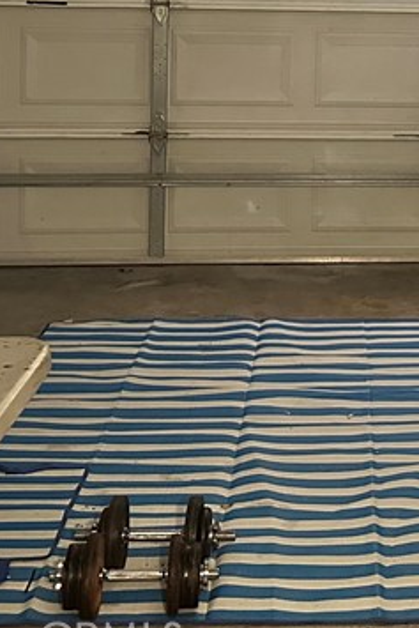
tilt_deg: -4.1
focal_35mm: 72
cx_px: 421
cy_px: -16
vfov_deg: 26.4
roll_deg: -1.3
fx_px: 1256
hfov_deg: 18.4
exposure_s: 1/40
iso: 800
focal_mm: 6.86
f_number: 1.78
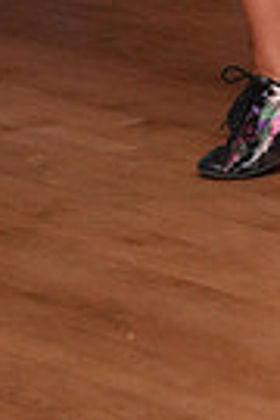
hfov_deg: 3.6
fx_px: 4398
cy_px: -404
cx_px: 17
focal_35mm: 377
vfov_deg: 5.4
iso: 5000
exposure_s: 1/250
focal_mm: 88
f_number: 5.6
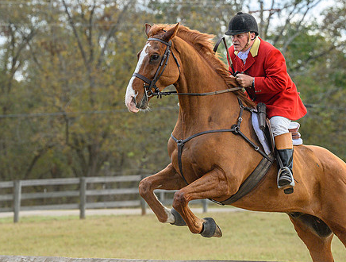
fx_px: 2086
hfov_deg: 9.5
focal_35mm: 208
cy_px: 152
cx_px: 166
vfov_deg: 7.2
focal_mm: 102
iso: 640
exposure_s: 1/1000
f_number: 3.5
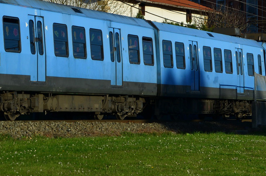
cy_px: -7
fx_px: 1587
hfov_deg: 9.6
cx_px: 138
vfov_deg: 6.3
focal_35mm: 215
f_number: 5.6
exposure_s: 1/640
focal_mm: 55
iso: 100
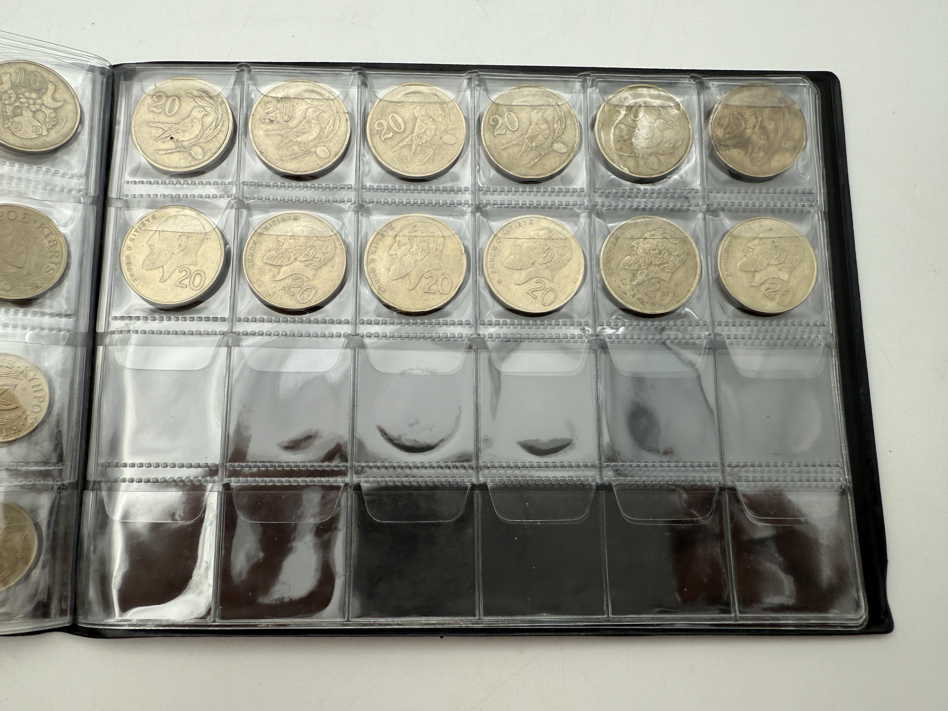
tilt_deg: -80.5
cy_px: 356
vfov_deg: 56.8
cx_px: 474
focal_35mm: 24
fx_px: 657
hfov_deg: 71.6
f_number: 2.2
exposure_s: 1/208
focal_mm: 2.22
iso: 40
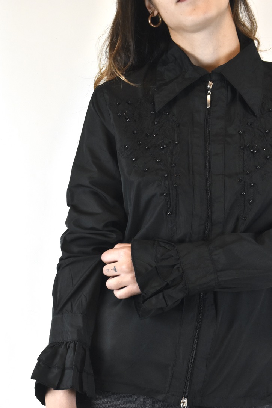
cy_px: 204
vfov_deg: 24.6
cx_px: 136
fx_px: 935
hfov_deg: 16.6
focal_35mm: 82
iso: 1600
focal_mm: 55
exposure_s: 1/40
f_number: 16
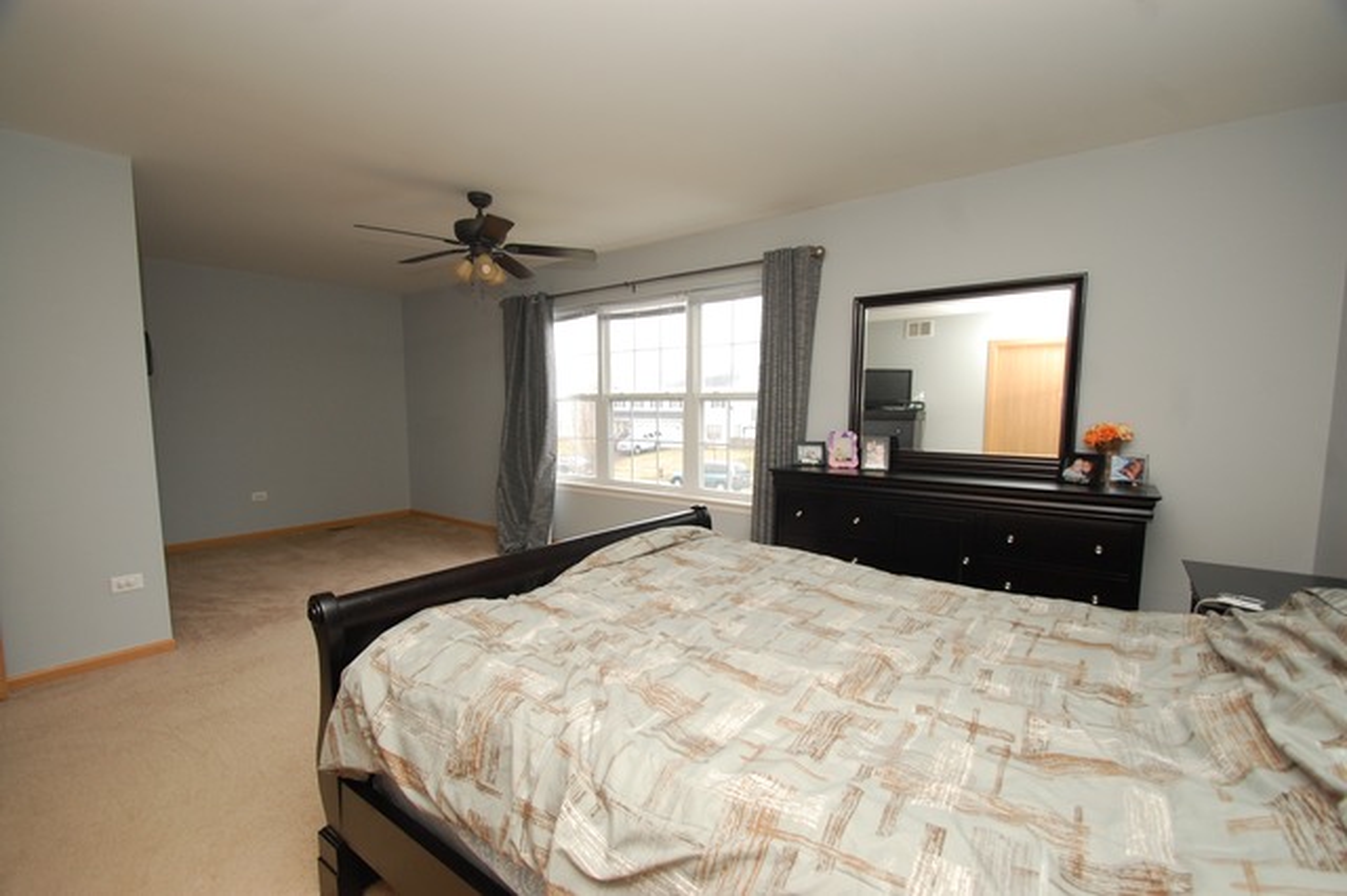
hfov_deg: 100.4
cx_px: 674
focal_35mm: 15
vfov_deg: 77.3
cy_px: 448
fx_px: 561
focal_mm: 10
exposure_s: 1/100
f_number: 5
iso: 400
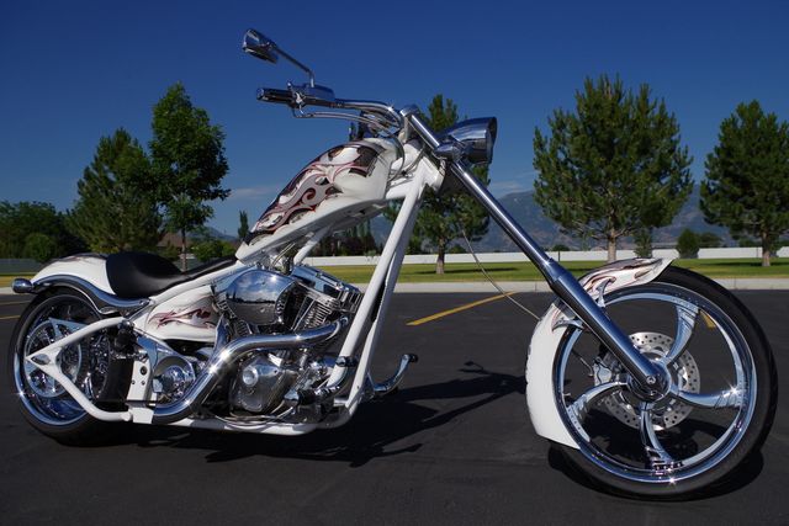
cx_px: 394
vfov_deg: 42.3
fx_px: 680
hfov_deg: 60.3
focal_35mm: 31
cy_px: 263
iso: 200
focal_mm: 21.25
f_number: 10
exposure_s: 1/1000
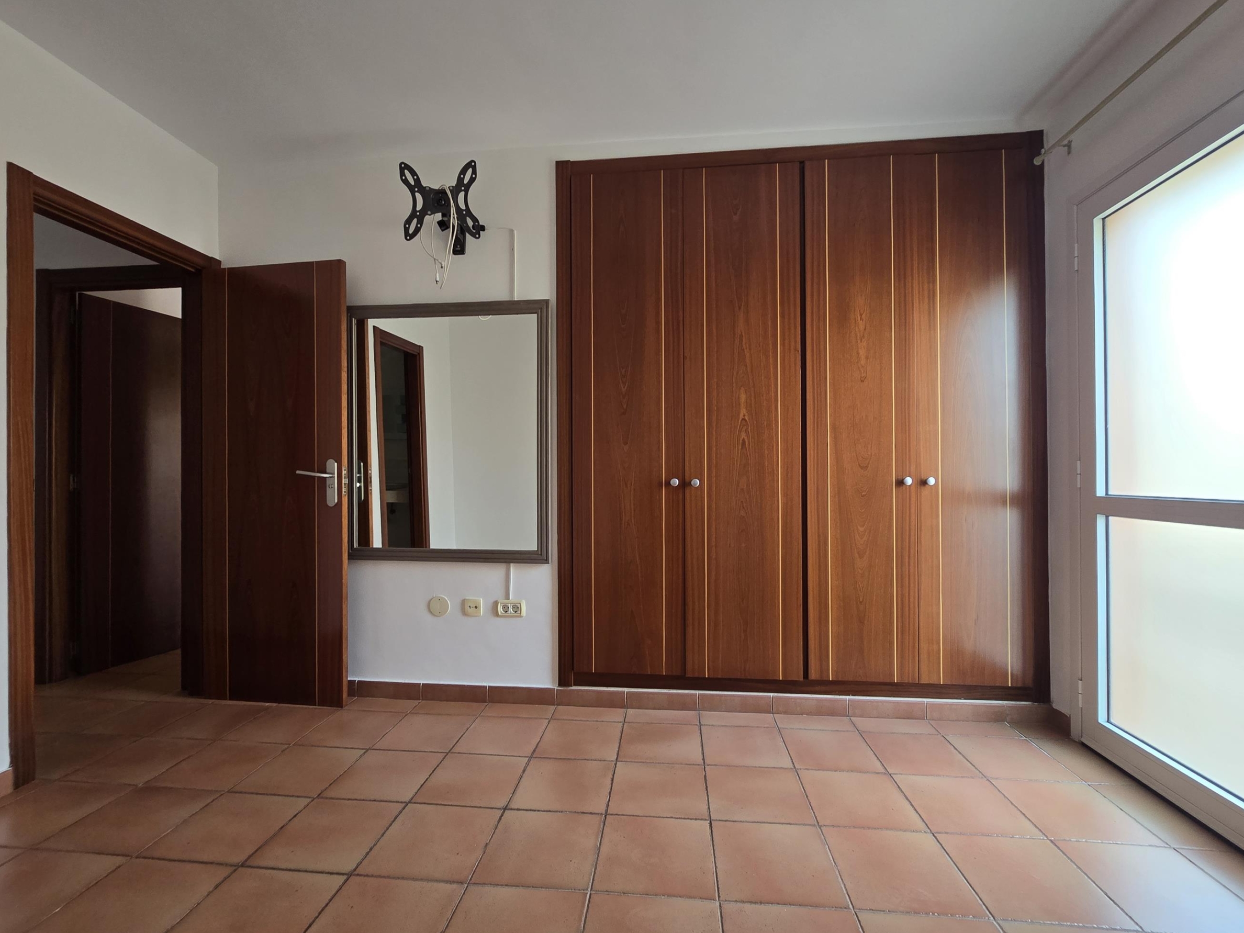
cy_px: 477
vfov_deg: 85.7
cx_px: 615
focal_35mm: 14
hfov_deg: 102.1
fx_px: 503
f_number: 2.2
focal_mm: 2.2
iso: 125
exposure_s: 1/100
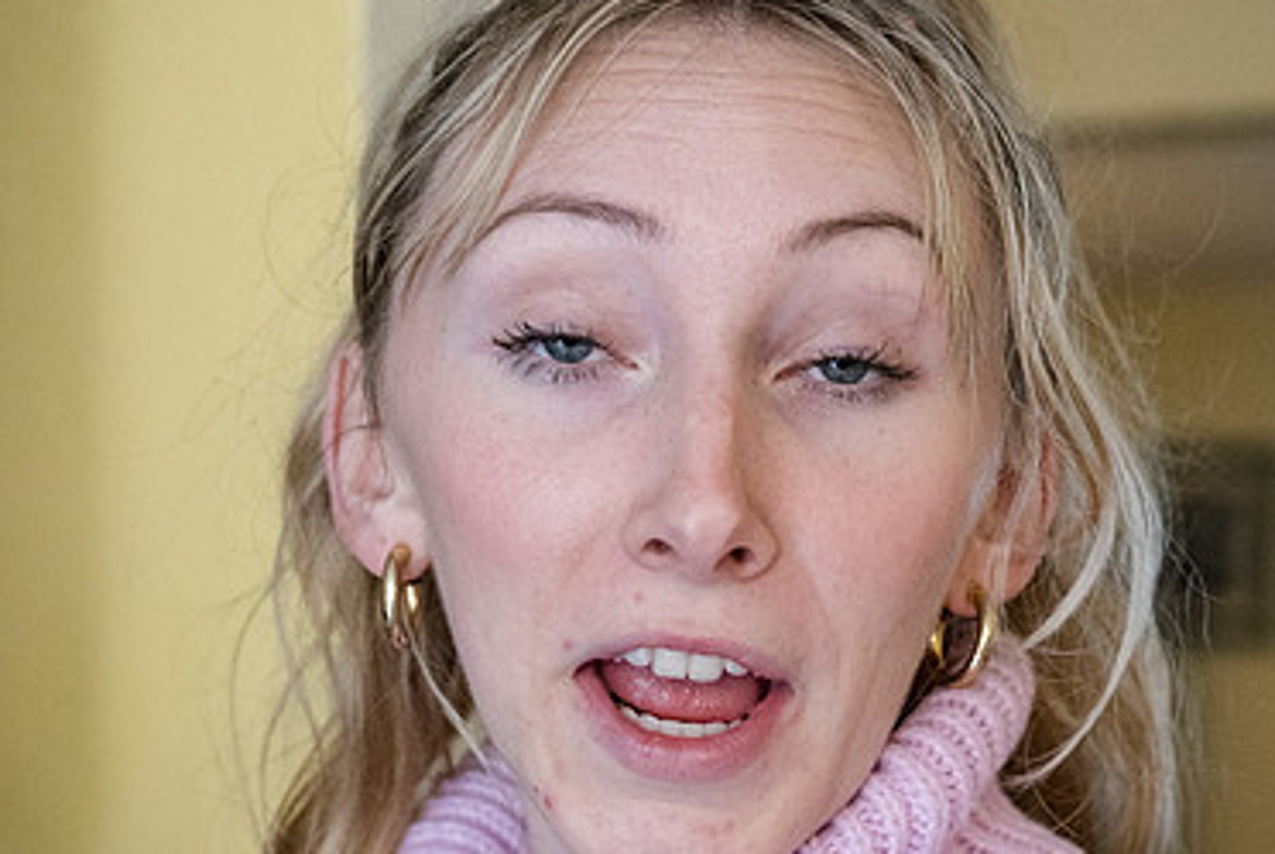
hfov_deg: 18.7
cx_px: 757
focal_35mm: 109
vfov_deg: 12.6
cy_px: 530
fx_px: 3865
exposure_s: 1/160
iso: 5600
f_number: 5
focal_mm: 70
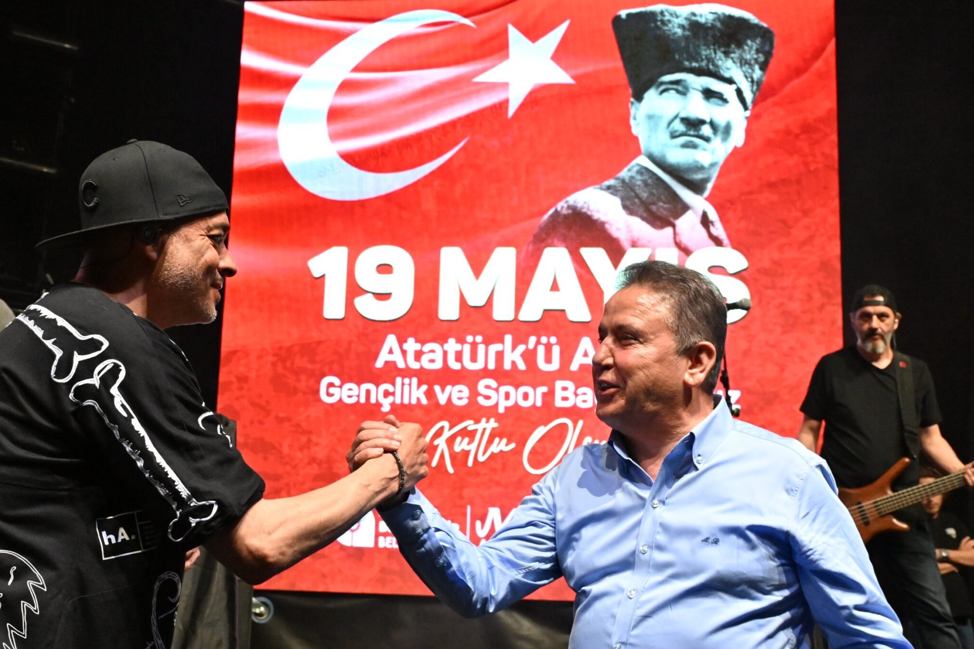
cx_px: 469
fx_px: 1072
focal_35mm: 40
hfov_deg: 48.8
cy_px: 363
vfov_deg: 33.7
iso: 6400
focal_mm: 31.5
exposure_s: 1/323
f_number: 7.1
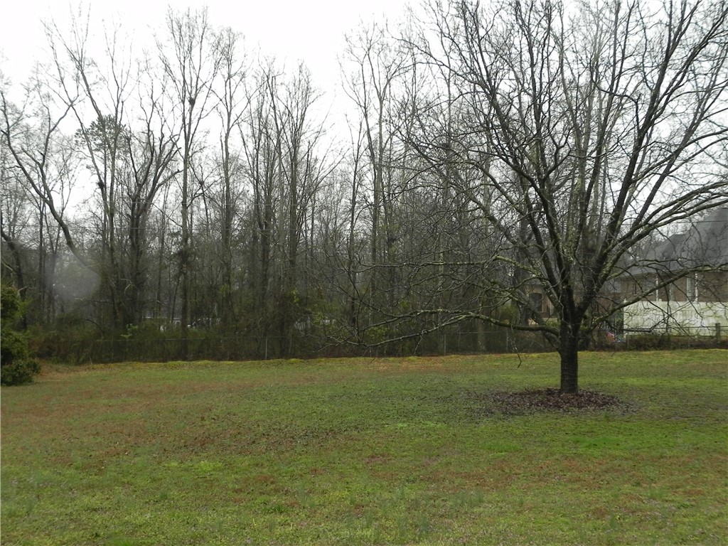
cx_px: 364
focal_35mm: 37
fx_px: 778
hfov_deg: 50.1
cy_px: 273
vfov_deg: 38.7
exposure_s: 1/153
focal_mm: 6.6
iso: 160
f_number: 4
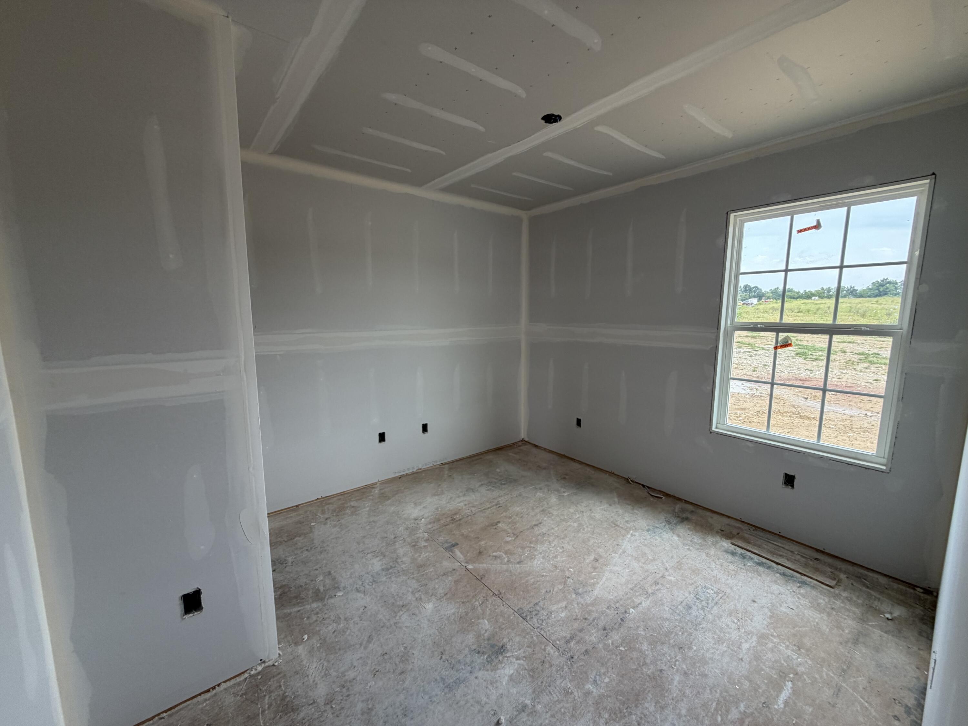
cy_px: 363
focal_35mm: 14
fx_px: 391
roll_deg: -0.6
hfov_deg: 102.1
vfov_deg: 85.7
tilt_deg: -6.7
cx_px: 484
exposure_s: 1/121
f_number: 2.2
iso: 125
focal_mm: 2.22
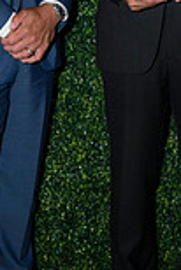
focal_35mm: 134
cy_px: -91
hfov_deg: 10.2
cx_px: 141
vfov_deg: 14.6
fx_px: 1008
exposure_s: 1/160
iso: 800
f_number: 5
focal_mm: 46
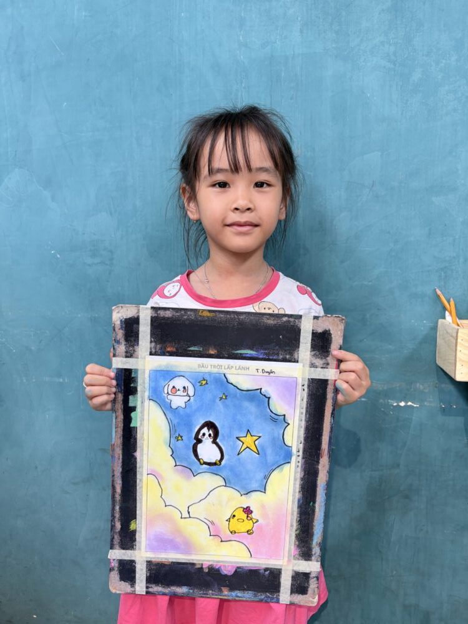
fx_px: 469
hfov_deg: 53.1
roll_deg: +0.0
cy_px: 312
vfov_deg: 67.3
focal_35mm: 26
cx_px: 234
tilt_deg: -7.0
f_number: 1.6
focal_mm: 5.96
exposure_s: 1/100
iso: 80
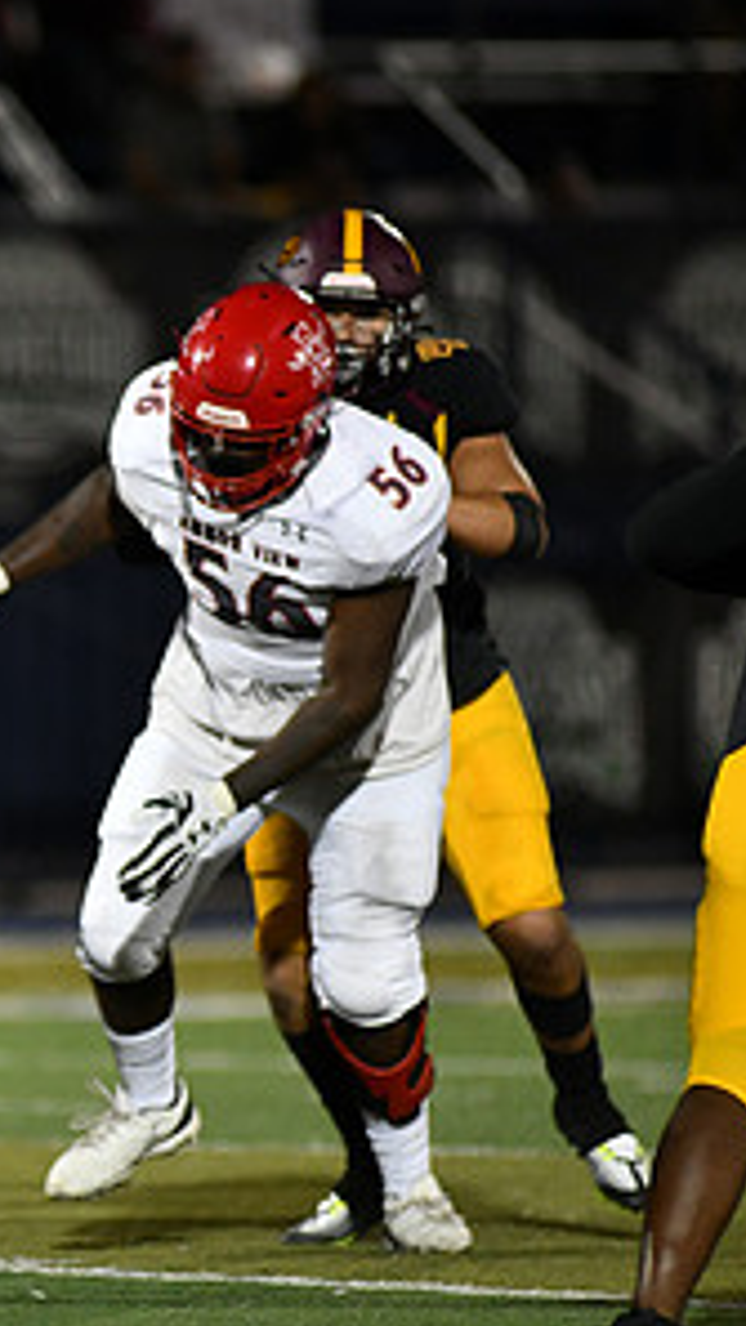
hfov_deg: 2.0
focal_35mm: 614
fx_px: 21598
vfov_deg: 3.5
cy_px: 779
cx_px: -299
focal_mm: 300
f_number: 2.8
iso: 2200
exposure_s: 1/1000
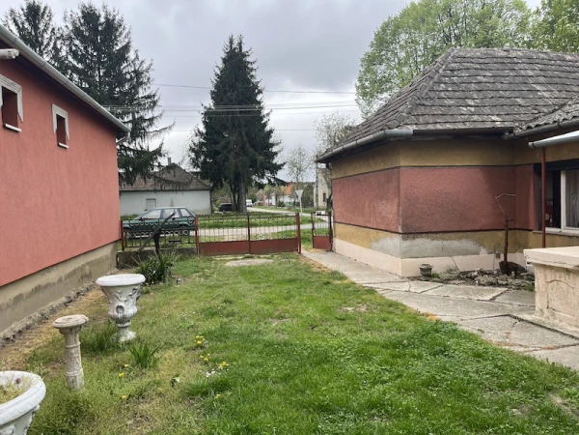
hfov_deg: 67.3
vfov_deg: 53.1
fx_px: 435
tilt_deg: -2.9
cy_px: 218
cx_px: 290
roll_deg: +2.1
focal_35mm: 26
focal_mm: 5.1
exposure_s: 1/421
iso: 50
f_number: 1.6
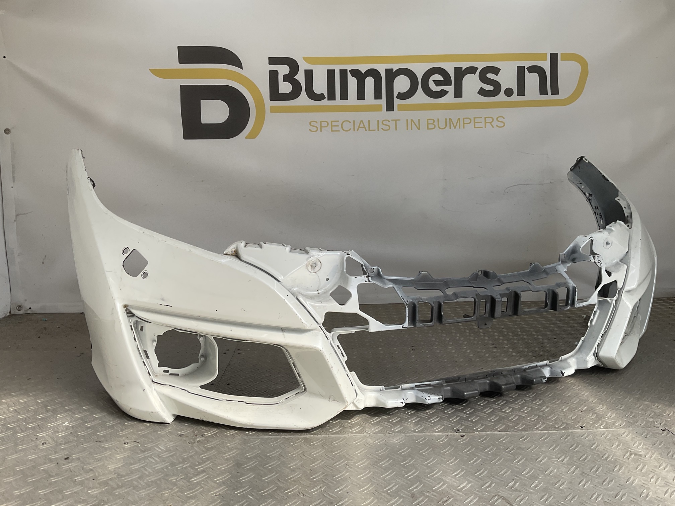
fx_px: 565
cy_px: 253
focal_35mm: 29
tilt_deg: -9.1
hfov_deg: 61.7
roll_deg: -0.2
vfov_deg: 48.2
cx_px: 338
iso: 16
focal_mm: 3
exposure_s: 1/869
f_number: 1.8
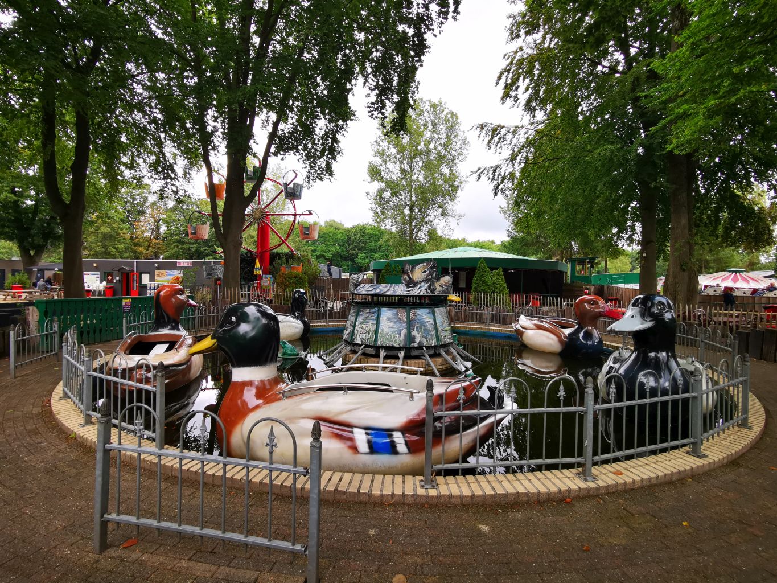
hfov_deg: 91.0
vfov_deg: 74.7
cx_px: 388
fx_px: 382
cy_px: 292
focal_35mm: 17
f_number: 2.2
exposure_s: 1/169
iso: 50
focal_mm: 2.26
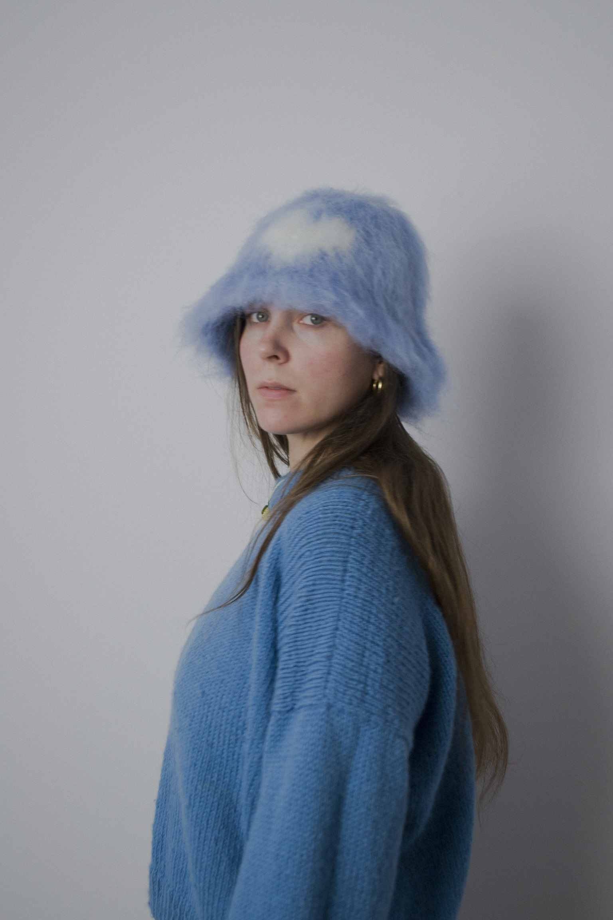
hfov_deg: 29.9
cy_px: 460
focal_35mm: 45
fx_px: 1149
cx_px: 306
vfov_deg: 43.6
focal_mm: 30
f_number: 4.5
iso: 125
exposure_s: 1/40
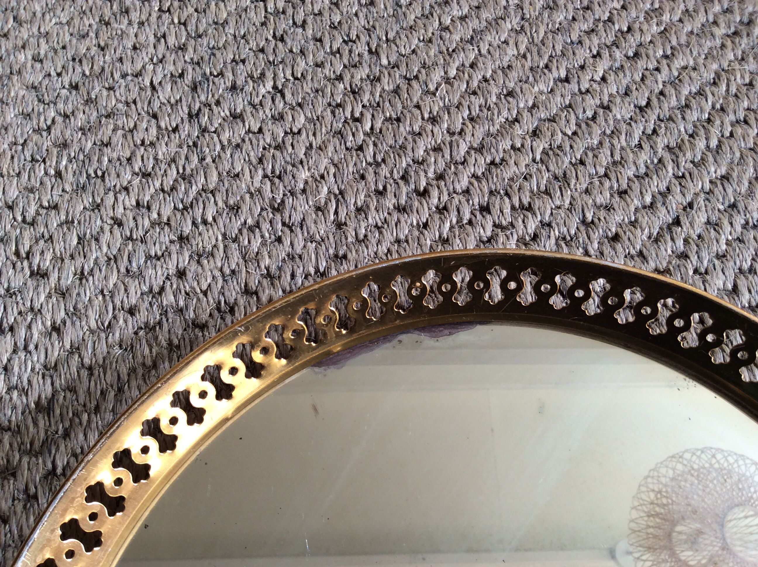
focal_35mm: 32
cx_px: 379
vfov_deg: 44.1
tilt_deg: -65.8
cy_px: 284
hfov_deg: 56.9
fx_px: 700
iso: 50
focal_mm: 3.3
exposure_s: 1/25
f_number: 2.4
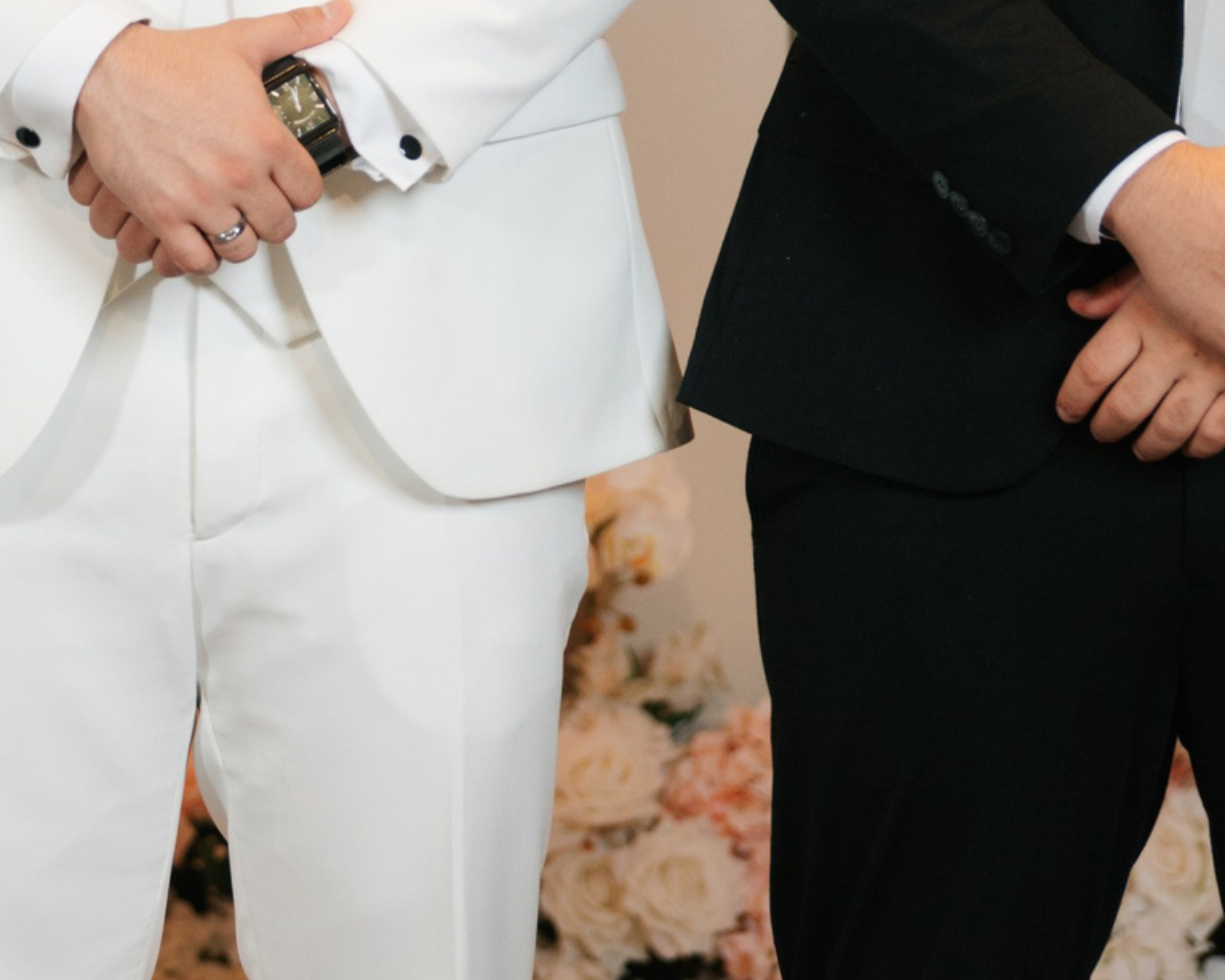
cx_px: -245
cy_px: -358
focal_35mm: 241
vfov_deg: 6.4
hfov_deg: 7.9
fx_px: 8739
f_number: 2.8
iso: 400
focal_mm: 76
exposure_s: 1/200
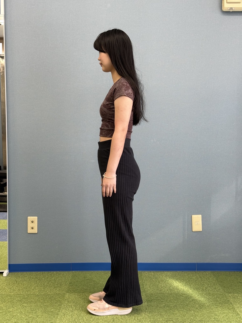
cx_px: 121
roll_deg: +0.0
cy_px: 162
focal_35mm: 48
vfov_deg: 39.7
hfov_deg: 30.3
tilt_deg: -3.6
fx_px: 447
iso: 50
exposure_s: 1/100
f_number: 1.78
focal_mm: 6.76
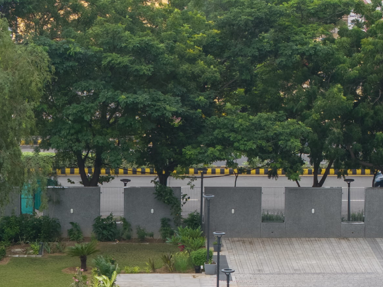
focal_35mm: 240
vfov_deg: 6.2
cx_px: 102
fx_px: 2655
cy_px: 337
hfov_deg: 8.2
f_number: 2.8
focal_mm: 19.35
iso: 100
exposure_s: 1/350
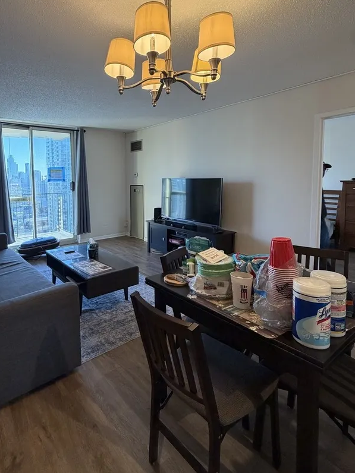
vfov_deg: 84.1
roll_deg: +1.1
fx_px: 260
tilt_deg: -3.7
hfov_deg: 67.2
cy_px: 201
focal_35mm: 19
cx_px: 125
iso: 160
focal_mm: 2.22
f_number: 2.2
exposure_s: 1/60
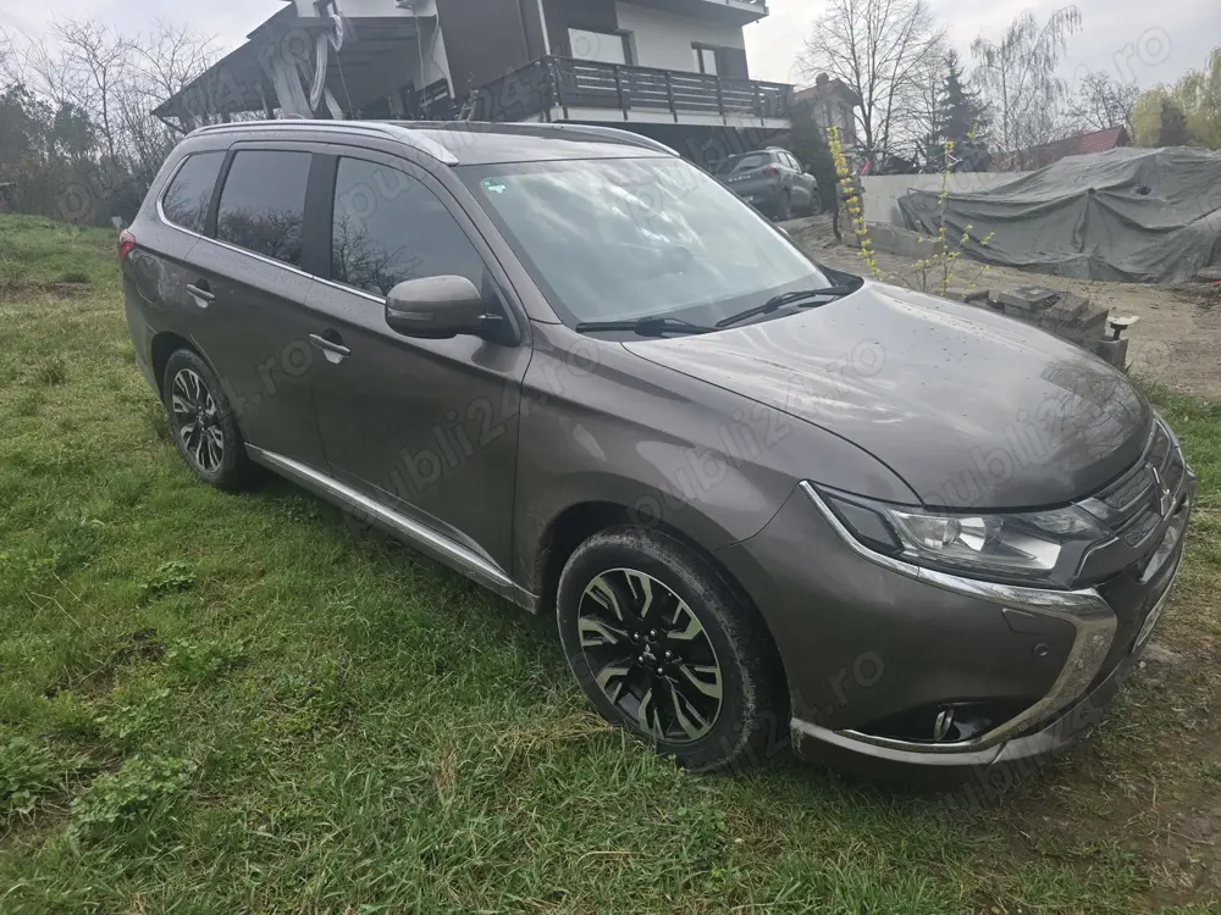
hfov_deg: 73.9
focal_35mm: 23
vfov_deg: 58.9
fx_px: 811
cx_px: 610
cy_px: 458
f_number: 1.7
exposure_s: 1/355
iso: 12
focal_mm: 6.3
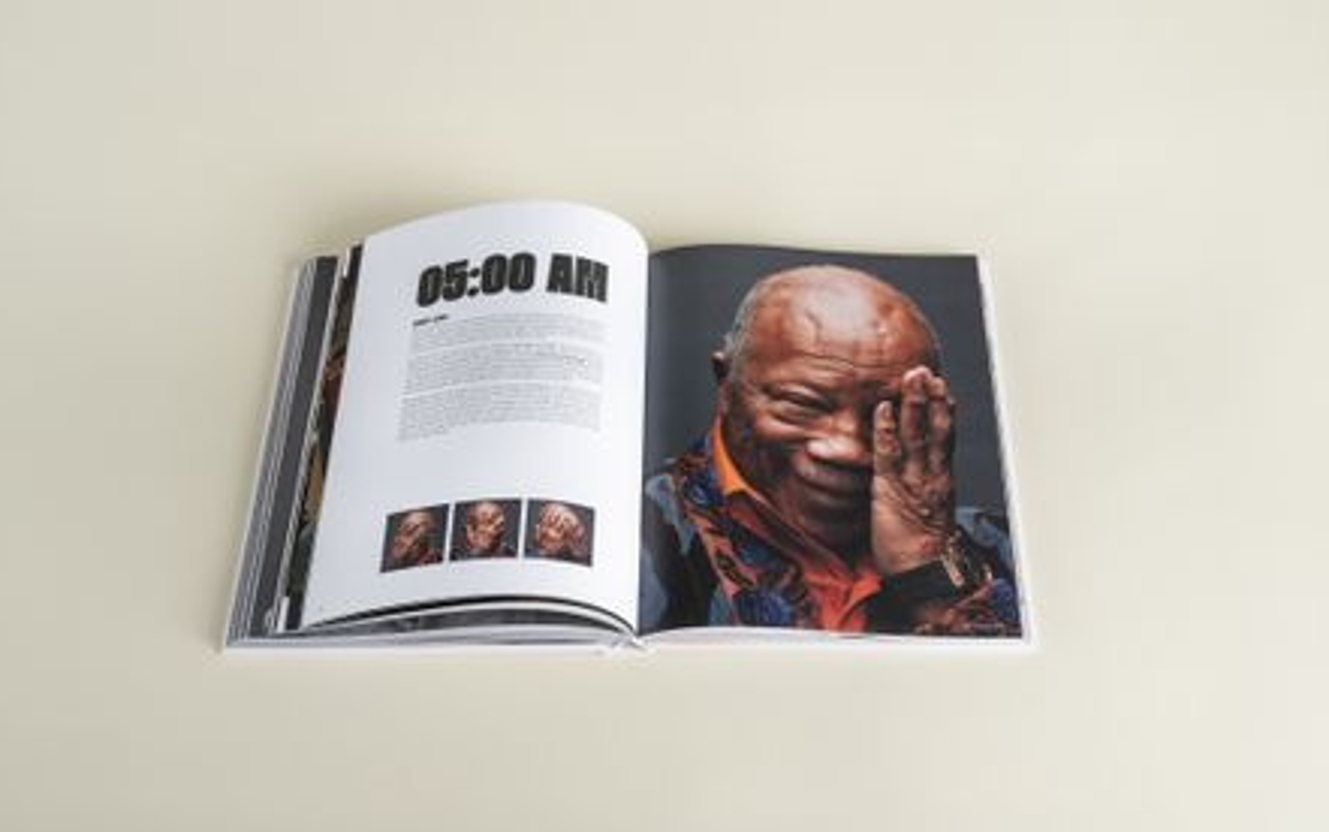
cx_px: 663
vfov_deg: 24.9
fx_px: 1884
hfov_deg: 38.9
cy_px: 446
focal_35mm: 52
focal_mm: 50
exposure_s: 1/125
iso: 100
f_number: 14
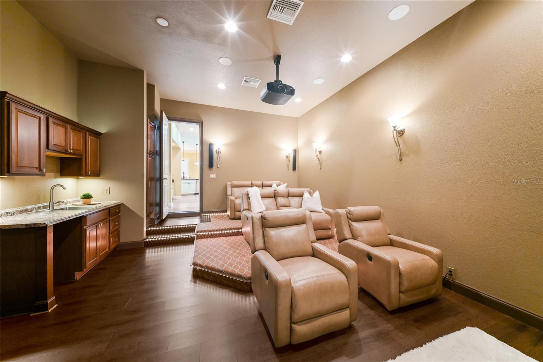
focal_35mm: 12
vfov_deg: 90.0
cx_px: 272
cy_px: 181
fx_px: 181
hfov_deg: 112.6
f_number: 8
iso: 800
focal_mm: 12
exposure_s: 1/2
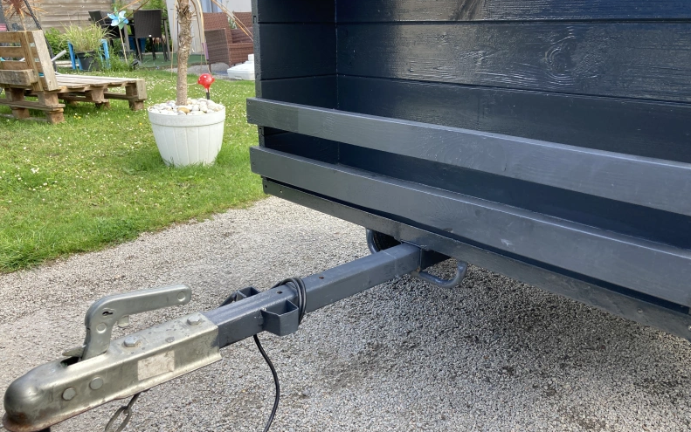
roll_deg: +0.2
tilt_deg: -20.2
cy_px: 235
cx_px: 348
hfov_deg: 62.9
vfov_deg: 41.8
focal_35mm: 30
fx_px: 565
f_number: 1.8
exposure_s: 1/220
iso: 20
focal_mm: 3.99
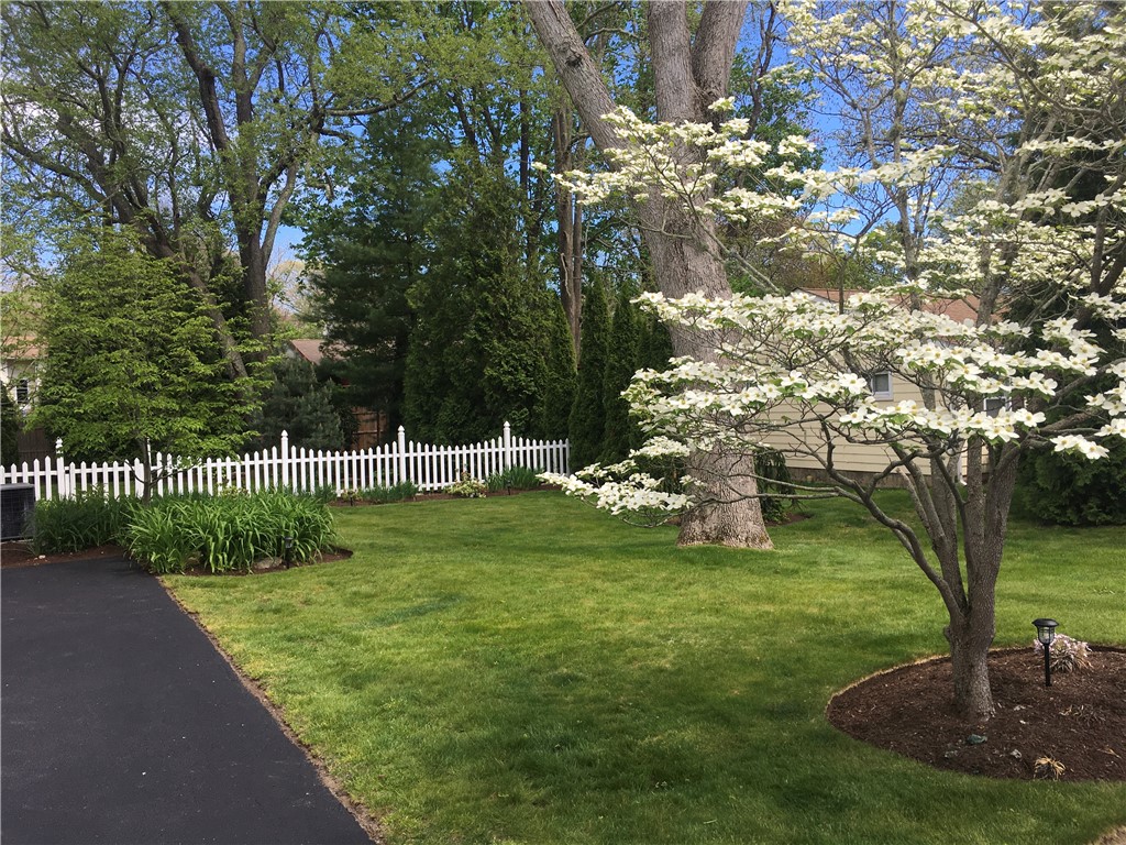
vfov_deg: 48.2
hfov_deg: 61.7
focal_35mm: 29
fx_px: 943
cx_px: 563
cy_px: 422
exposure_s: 1/769
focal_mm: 4.15
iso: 25
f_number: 2.2
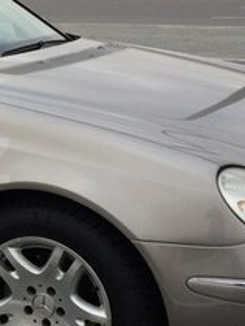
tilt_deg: -14.1
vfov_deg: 21.5
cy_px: 161
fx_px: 857
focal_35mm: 91
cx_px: -149
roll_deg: +1.3
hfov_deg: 14.8
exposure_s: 1/173
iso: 32
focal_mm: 4.15
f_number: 2.2
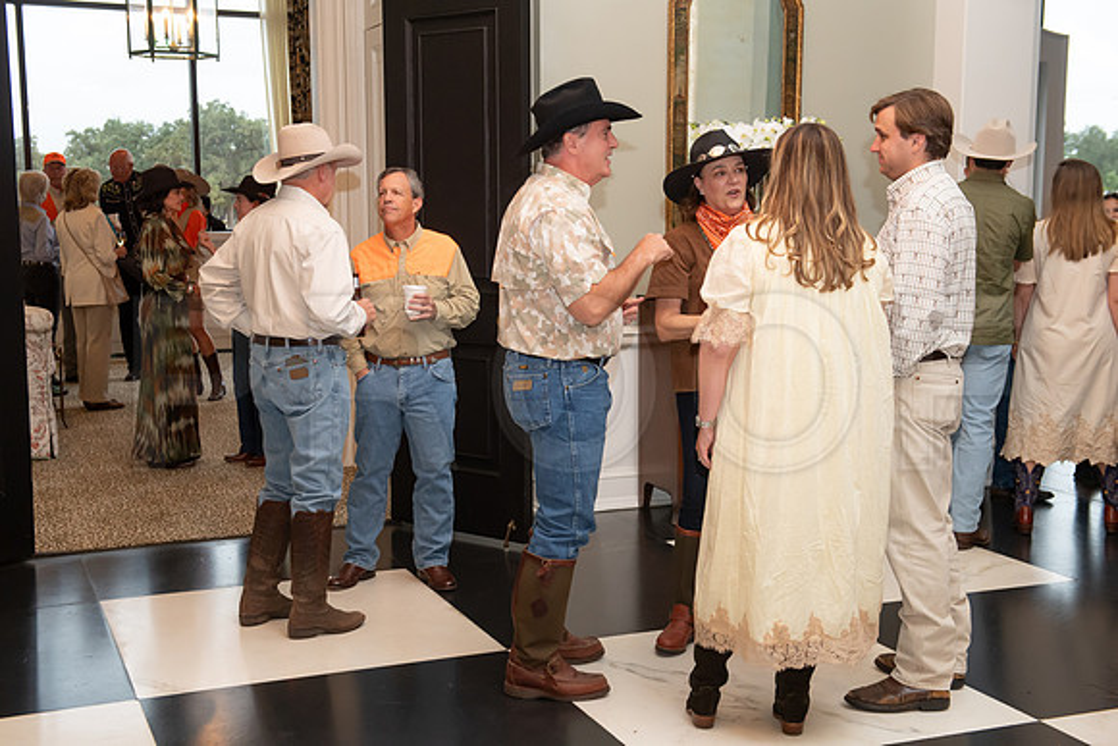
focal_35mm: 48
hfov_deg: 41.1
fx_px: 1491
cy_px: 373
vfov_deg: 28.1
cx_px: 559
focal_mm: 48
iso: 3200
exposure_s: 1/100
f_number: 5.6
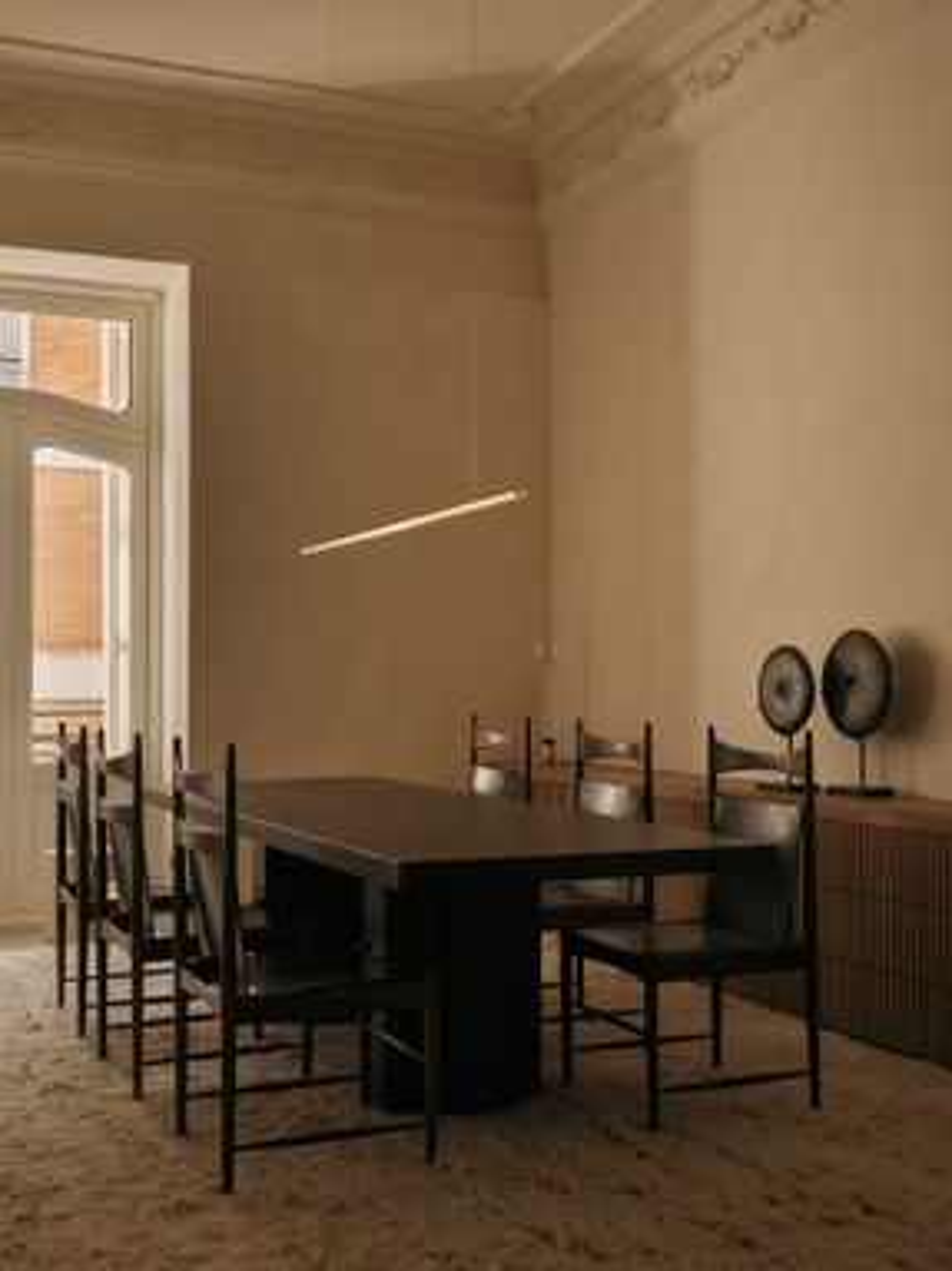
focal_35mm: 42
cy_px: 636
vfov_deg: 44.8
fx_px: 1541
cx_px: 476
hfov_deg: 34.3
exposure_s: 1/1.59
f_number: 11
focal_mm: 52.7
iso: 100
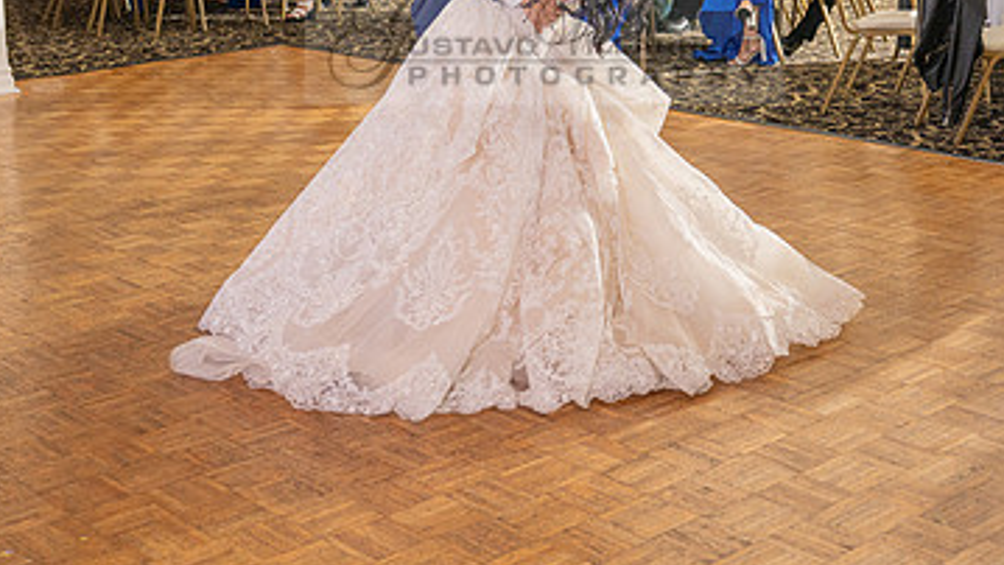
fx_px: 1624
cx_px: 548
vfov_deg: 19.3
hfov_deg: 34.3
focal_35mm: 61
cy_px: 38
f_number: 3.2
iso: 640
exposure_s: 1/160
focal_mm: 36
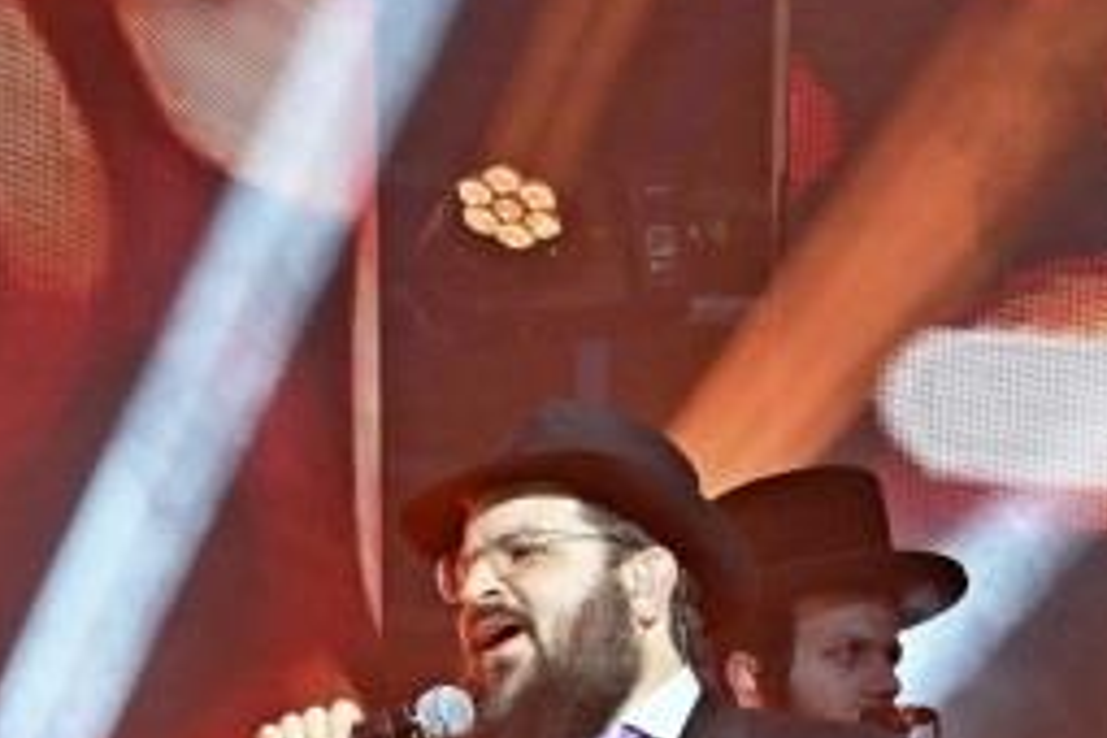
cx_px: -252
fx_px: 5196
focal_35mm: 169
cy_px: 1426
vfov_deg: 7.8
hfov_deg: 11.9
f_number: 4
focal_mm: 42
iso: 400
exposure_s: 1/400
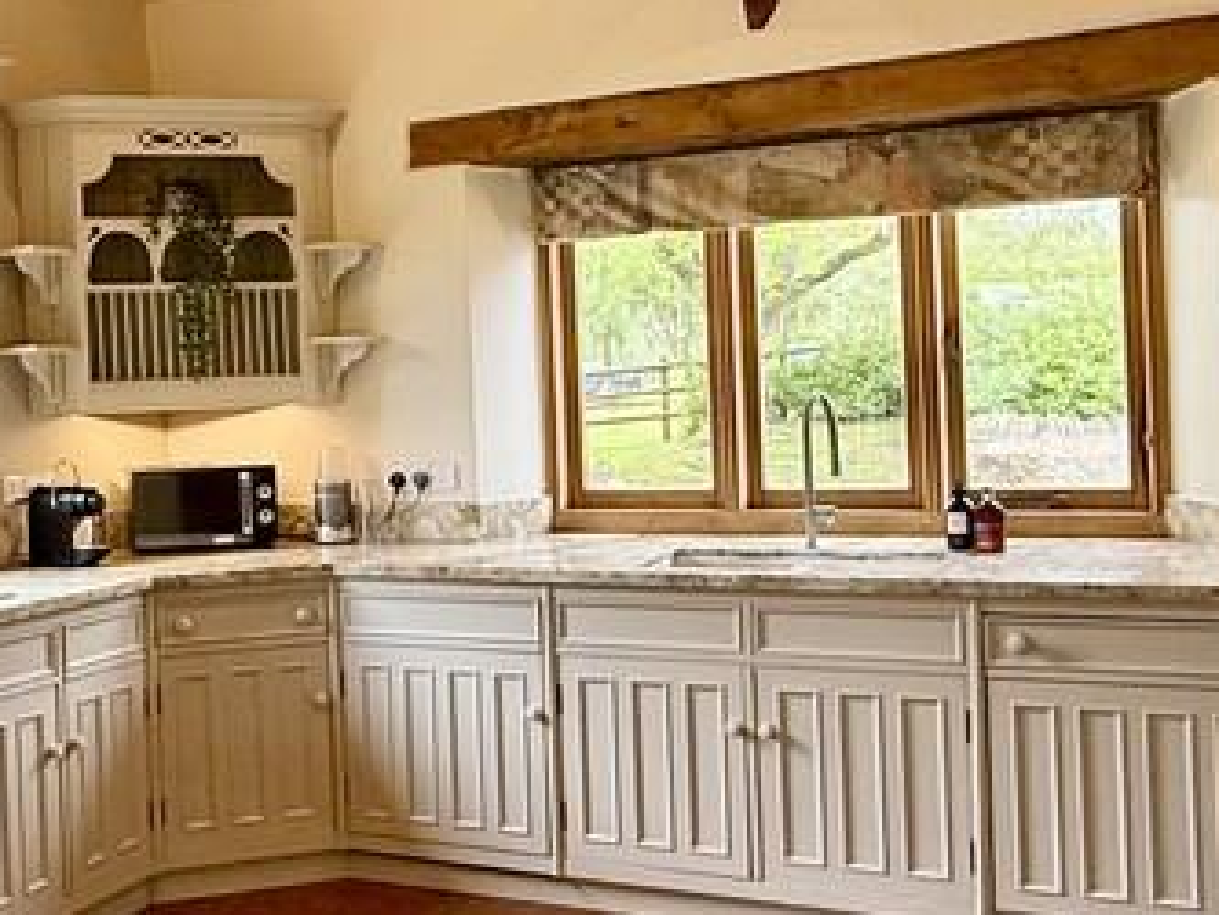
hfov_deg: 43.1
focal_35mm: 43
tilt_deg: +0.3
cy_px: 392
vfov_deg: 33.6
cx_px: 381
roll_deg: +2.0
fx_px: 1515
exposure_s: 1/99
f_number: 2.2
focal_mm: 2.22
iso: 160
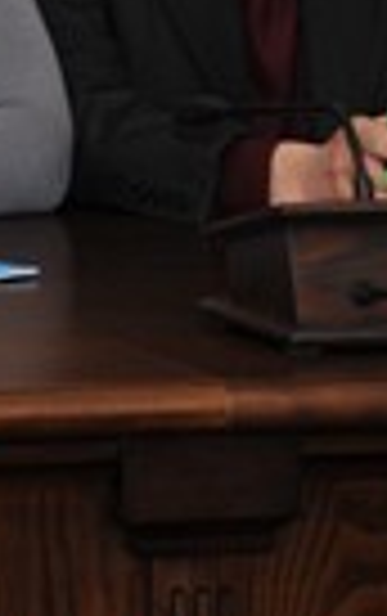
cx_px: -1071
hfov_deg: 3.5
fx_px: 5989
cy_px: -279
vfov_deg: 5.8
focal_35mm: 356
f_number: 3.8
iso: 400
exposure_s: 1/125
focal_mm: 60
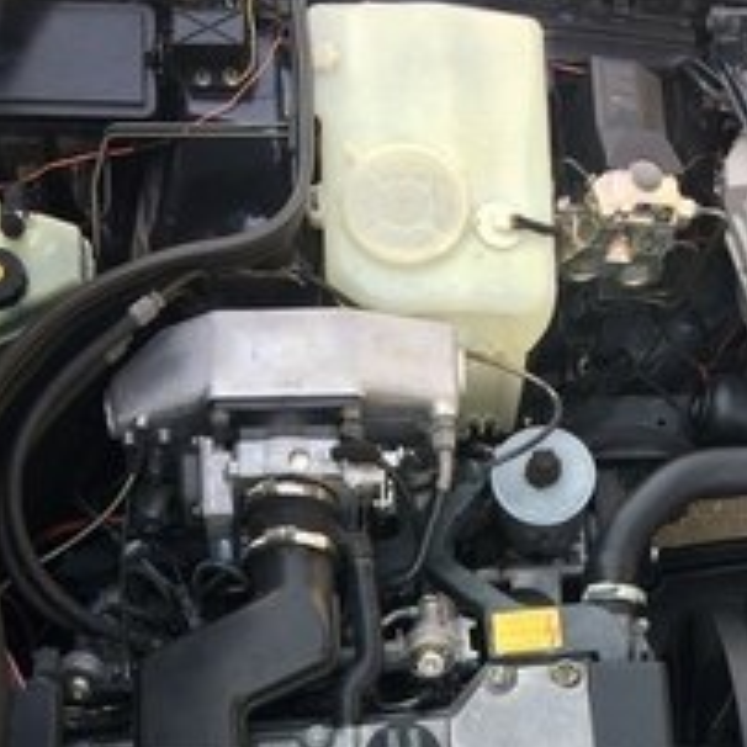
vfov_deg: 25.6
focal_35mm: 63
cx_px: 436
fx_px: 1538
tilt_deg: -76.7
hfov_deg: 27.3
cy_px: 791
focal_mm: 4.15
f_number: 2.2
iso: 32
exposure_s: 1/115
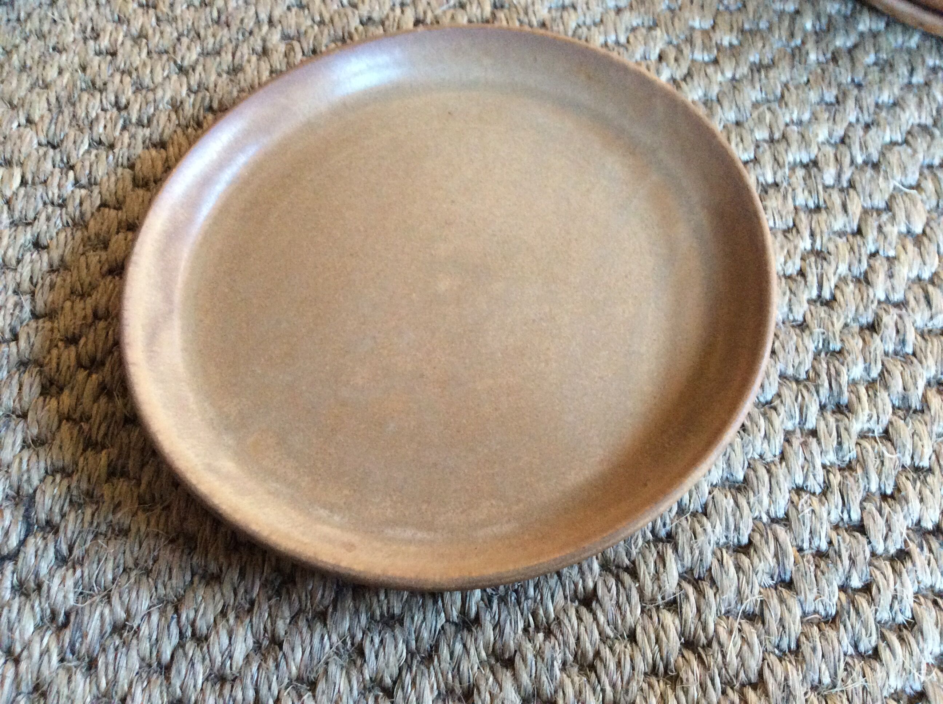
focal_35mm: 32
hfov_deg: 56.9
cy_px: 352
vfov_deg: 44.1
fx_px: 870
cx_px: 472
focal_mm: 3.3
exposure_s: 1/17
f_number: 2.4
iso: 320
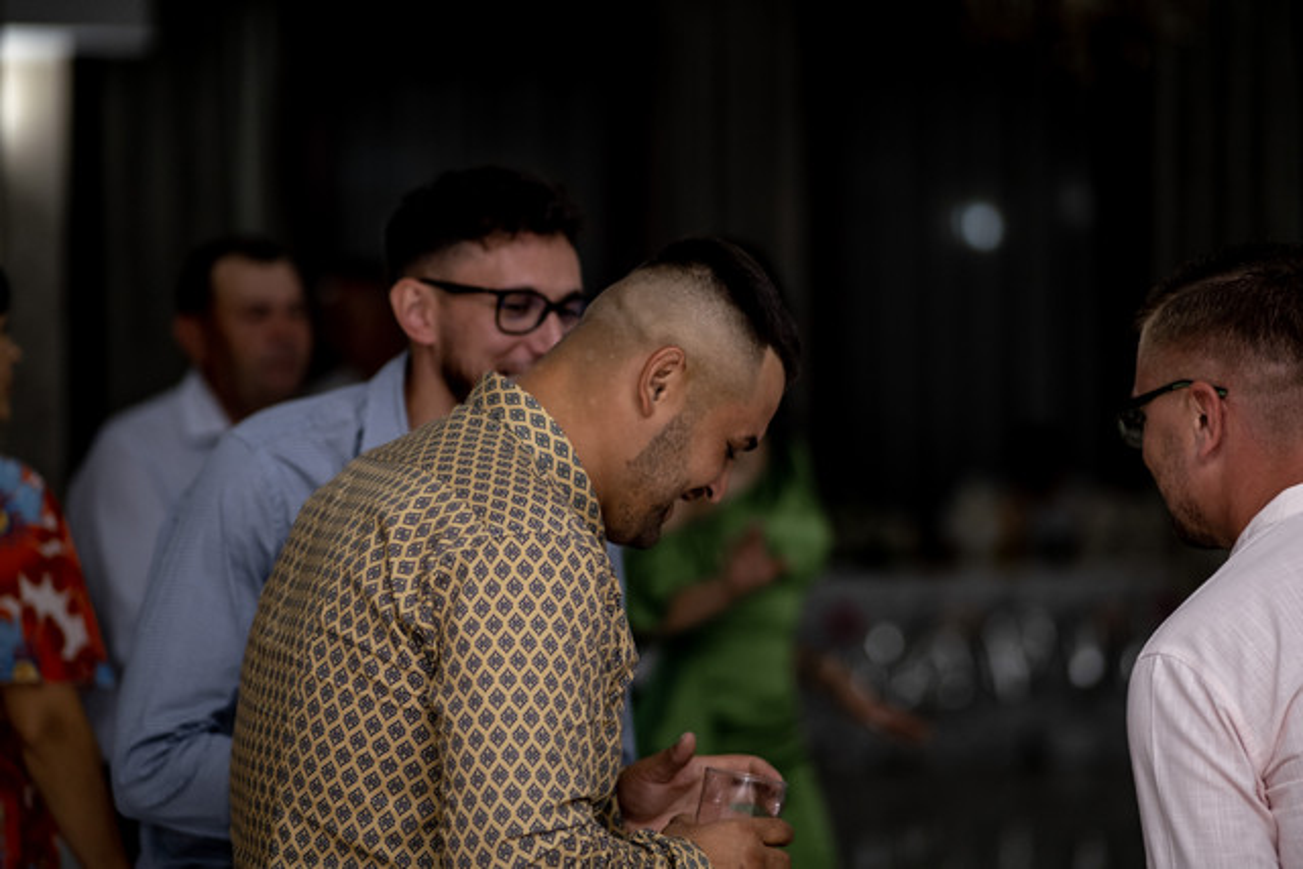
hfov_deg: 16.0
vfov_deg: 10.7
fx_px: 4634
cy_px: 434
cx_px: 652
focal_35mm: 128
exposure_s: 1/200
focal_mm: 85
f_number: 1.8
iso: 1000
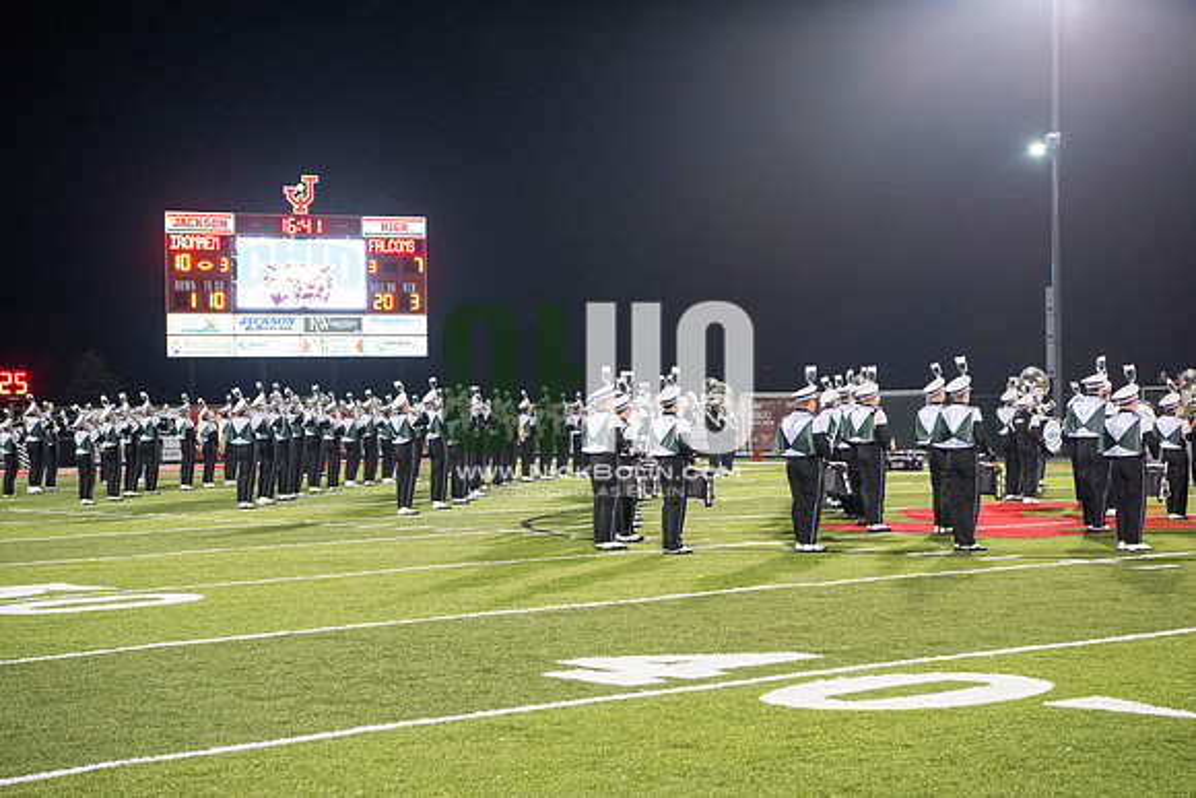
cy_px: 399
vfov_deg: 19.5
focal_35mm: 70
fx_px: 2326
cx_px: 598
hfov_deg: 28.8
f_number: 5.6
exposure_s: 1/200
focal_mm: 70
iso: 5000
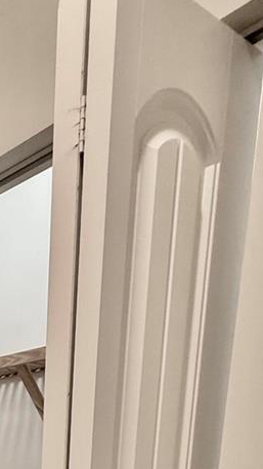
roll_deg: +2.0
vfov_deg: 37.9
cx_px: -180
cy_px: 562
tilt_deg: -12.0
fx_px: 497
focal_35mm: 40
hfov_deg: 21.8
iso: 200
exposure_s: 1/60
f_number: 2.2
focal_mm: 2.22
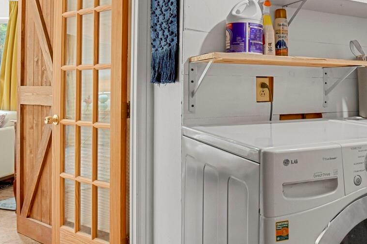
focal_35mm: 36
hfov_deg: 48.8
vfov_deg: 36.6
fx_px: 367
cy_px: 88
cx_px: 314
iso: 12800
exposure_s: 1/6
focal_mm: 17
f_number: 8
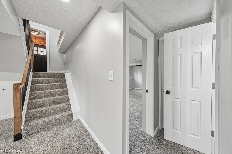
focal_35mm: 12
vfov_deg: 89.9
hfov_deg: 112.6
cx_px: 116
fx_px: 77
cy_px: 77
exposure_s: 1/10
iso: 400
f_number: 8
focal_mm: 12
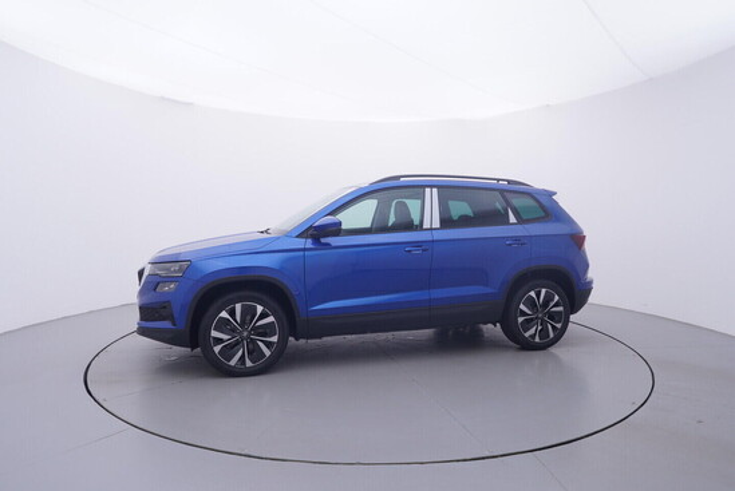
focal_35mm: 22
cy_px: 246
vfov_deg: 56.2
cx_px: 368
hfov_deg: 77.3
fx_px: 460
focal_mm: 15
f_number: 5
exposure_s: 1/80
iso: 200
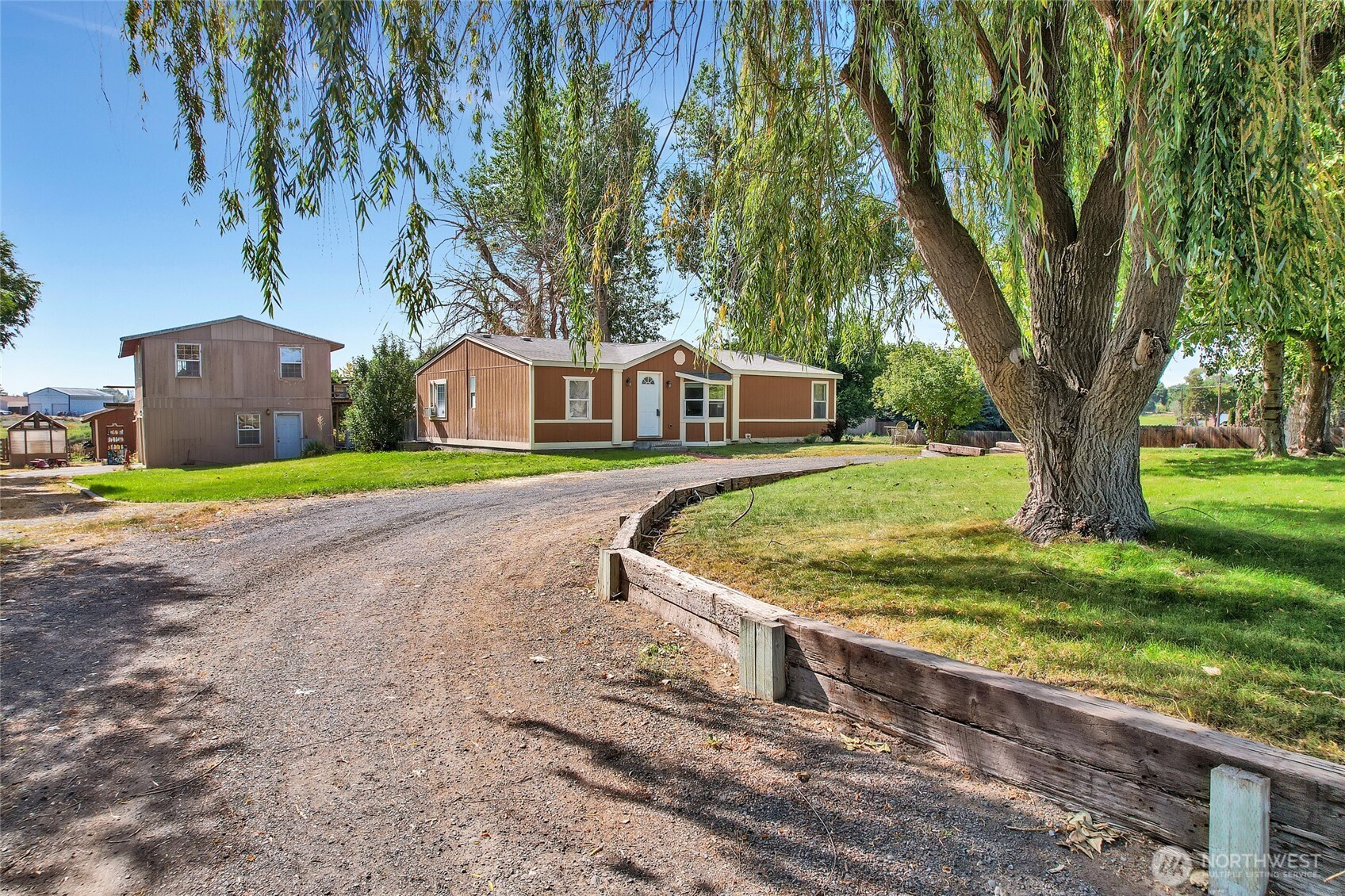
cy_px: 448
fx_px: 822
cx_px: 672
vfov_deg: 57.2
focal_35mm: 22
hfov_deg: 78.6
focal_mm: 8.38
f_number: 2.8
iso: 100
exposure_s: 1/1250
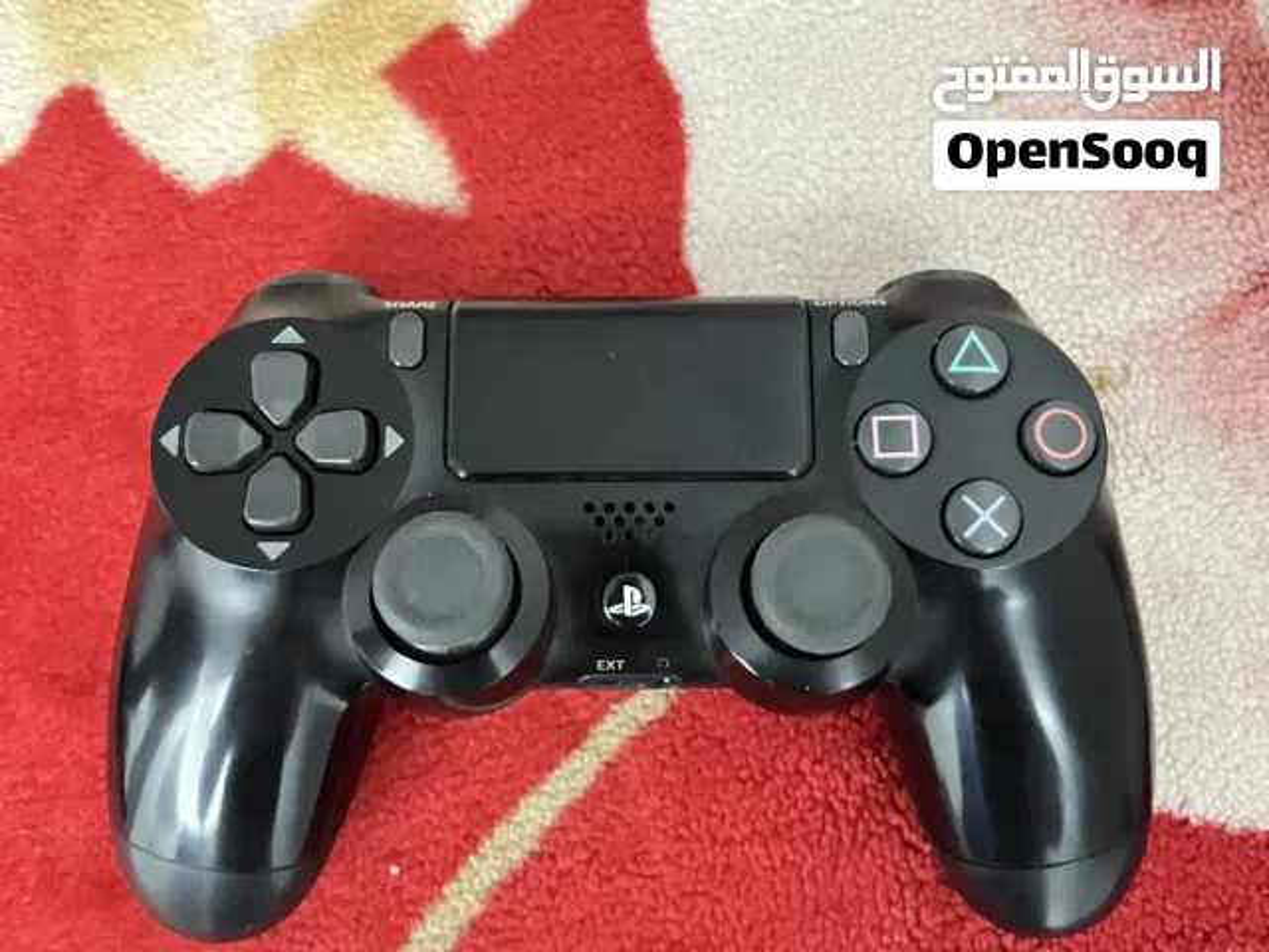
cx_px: 634
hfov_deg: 67.3
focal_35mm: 26
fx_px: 953
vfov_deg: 53.1
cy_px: 476
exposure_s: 1/15
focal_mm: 5.1
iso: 5000
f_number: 1.6
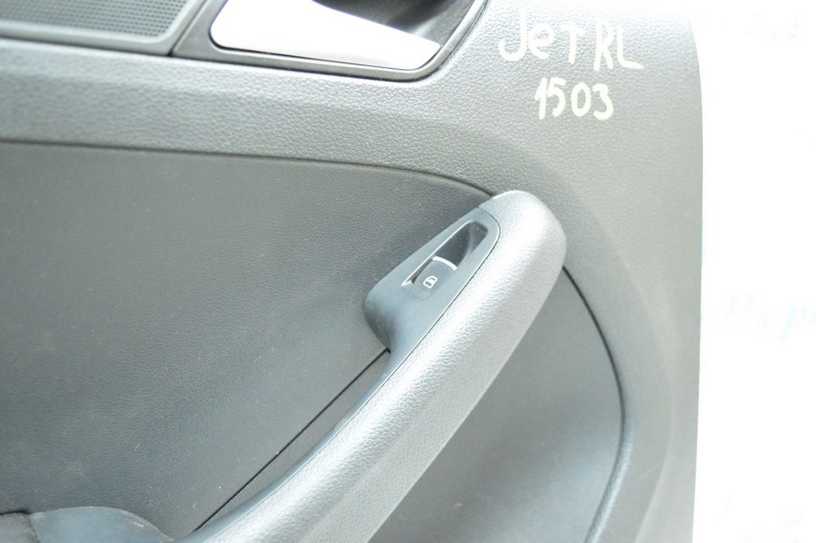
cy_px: 272
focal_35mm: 39
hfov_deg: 49.6
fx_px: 883
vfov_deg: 34.2
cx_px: 408
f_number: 4
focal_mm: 26
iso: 6400
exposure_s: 1/60
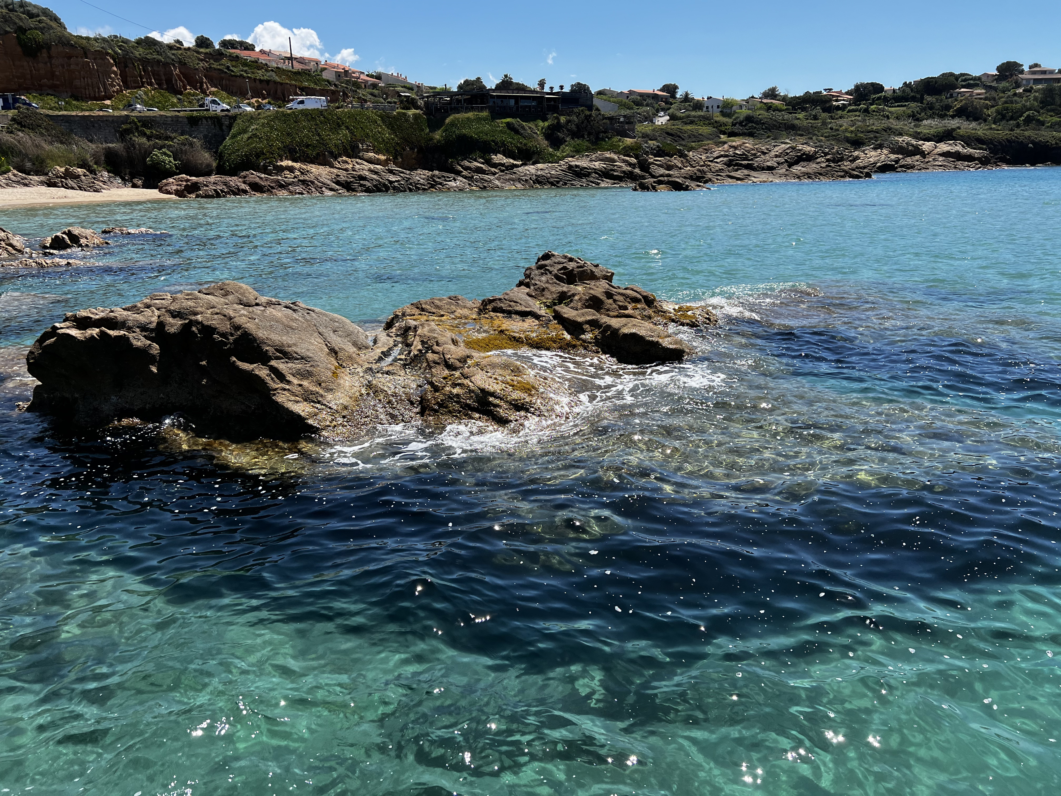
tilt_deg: -16.3
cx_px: 530
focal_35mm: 26
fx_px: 797
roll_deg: +2.0
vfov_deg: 53.1
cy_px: 398
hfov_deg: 67.3
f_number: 1.5
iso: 50
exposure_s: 1/3460
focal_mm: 5.7
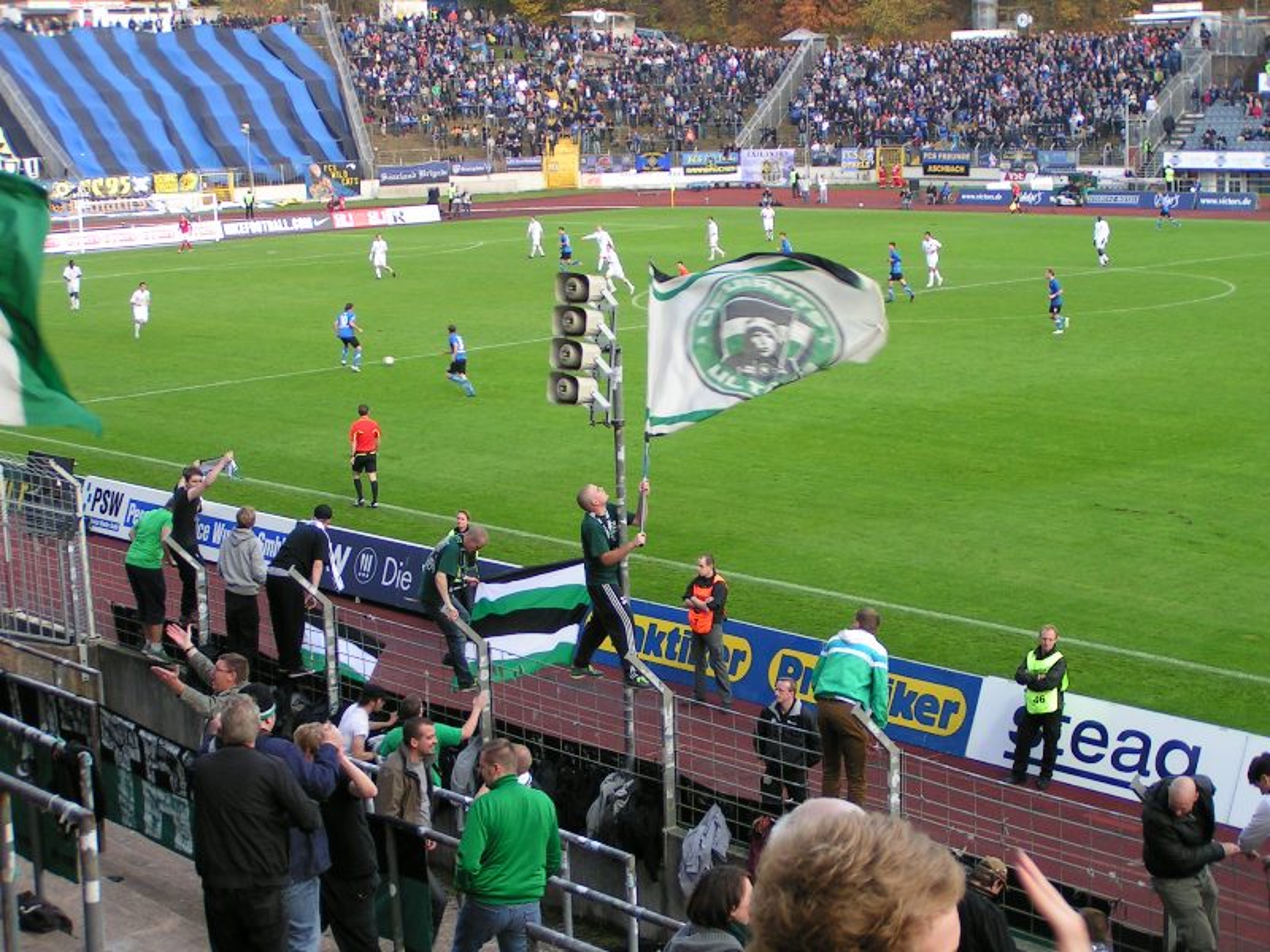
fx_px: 2311
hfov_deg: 30.7
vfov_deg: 23.3
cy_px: 476
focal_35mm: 63
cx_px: 635
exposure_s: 1/60
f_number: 3.2
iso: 50
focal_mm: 9.7
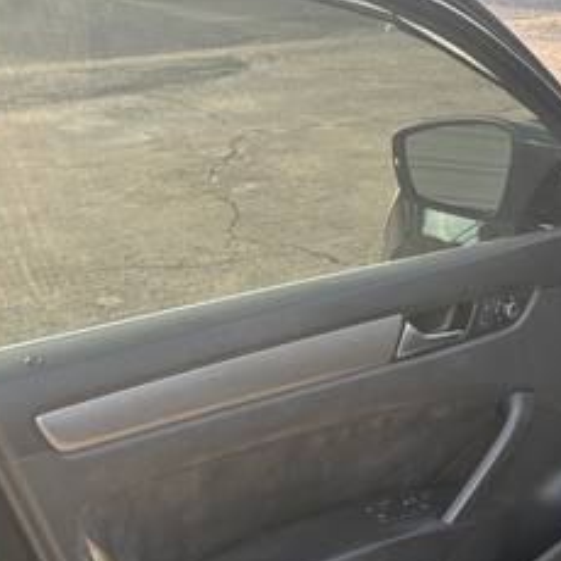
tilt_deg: -24.6
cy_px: 422
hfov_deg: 24.8
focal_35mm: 64
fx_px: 1173
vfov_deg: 26.5
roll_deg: +0.1
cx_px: 632
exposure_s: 1/302
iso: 50
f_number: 1.6
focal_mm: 5.96
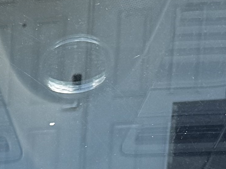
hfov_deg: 8.2
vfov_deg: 7.2
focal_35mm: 186
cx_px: -544
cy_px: 479
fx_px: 1215
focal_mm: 6.76
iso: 64
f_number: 1.78
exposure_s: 1/259
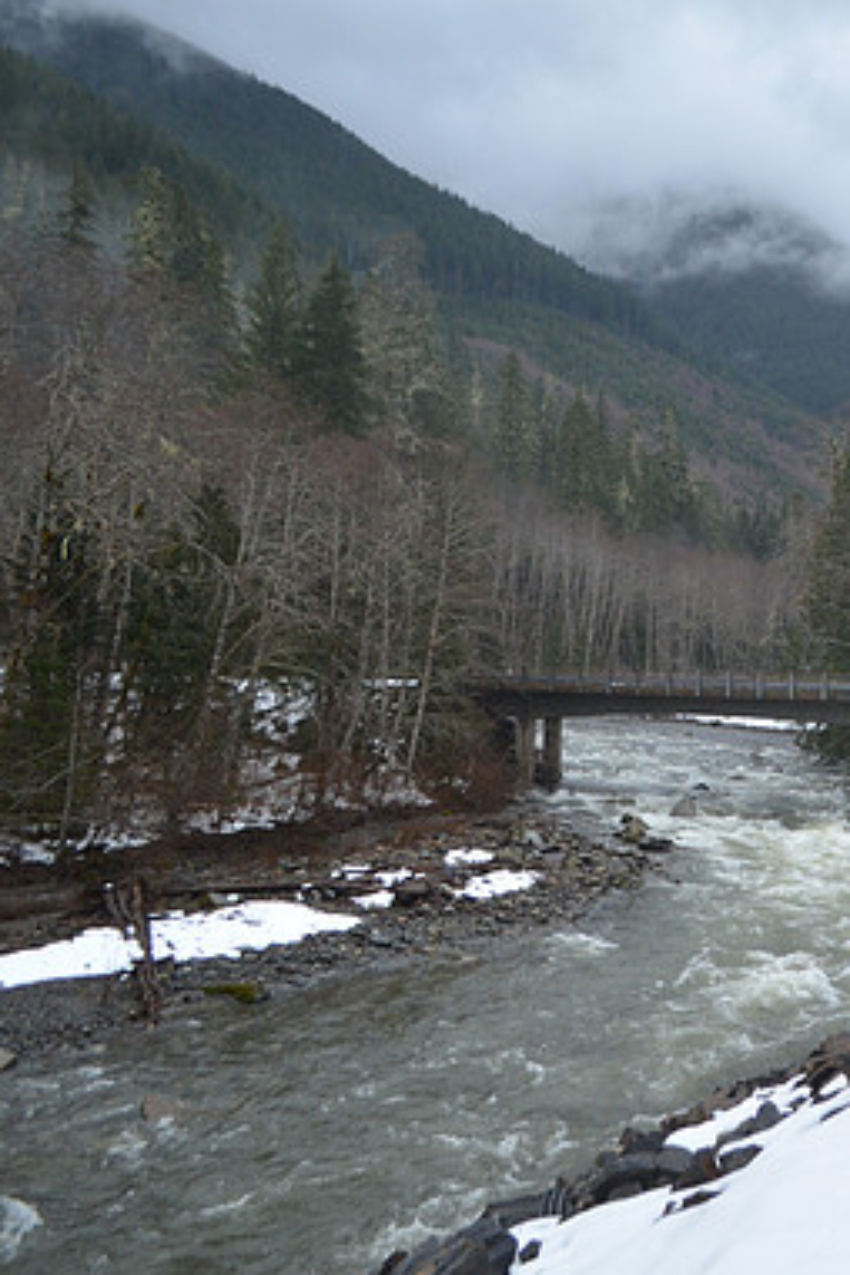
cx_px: 870
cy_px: 639
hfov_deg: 30.1
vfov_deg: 47.4
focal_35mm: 41
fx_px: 1452
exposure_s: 1/2000
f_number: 4
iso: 800
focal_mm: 18
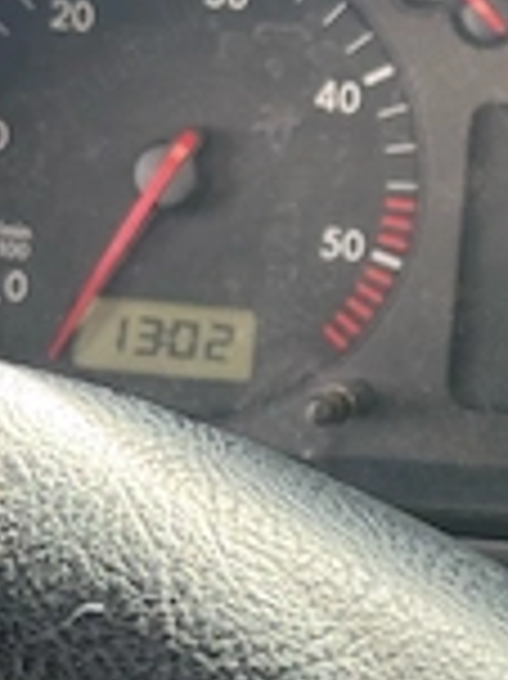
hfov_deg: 11.4
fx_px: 2489
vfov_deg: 15.5
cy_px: 414
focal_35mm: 127
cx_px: 634
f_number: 1.78
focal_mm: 6.76
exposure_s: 1/121
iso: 64
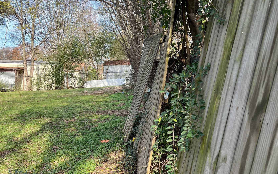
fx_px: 288
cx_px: 140
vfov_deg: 33.6
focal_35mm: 38
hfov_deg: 51.5
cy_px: 91
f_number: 1.5
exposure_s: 1/750
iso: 50
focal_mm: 5.7
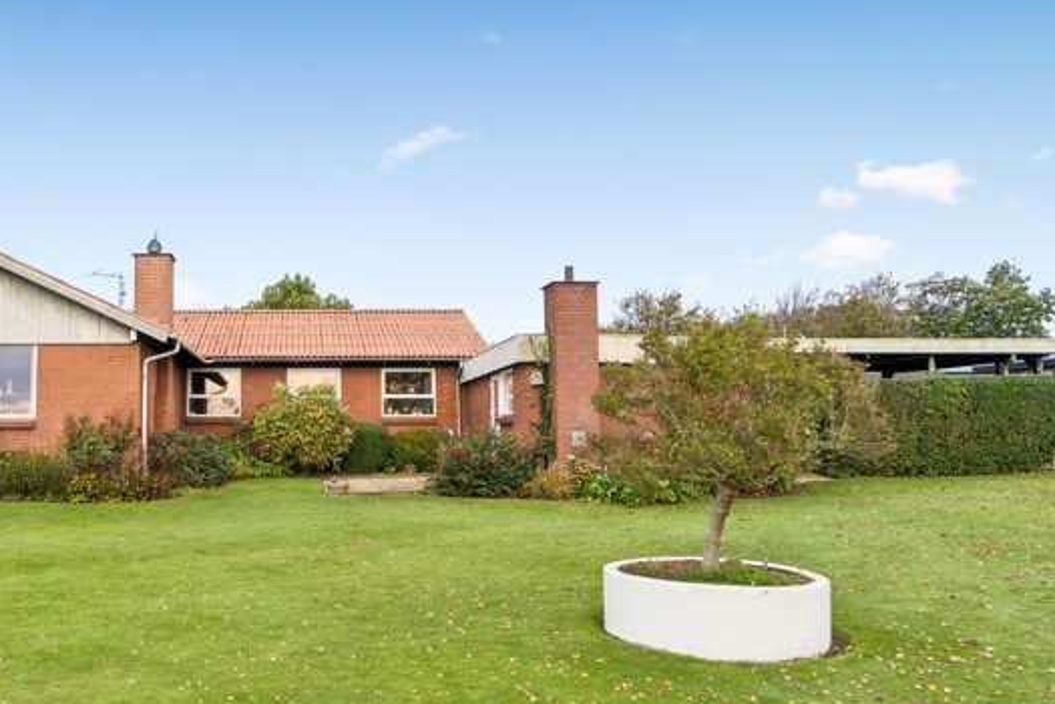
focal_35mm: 32
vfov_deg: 41.1
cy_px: 389
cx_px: 285
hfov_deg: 56.3
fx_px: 938
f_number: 7.1
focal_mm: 14
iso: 200
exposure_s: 1/160
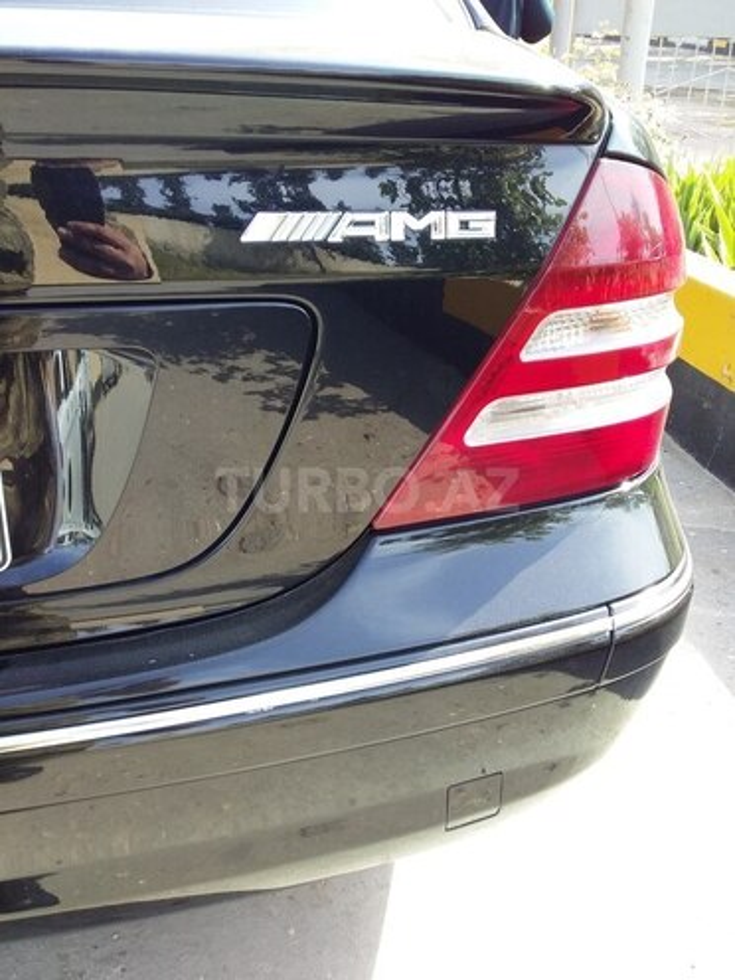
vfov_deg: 58.4
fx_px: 878
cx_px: 368
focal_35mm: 31
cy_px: 490
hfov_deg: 45.4
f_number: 2.2
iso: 40
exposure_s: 1/148
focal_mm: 3.3
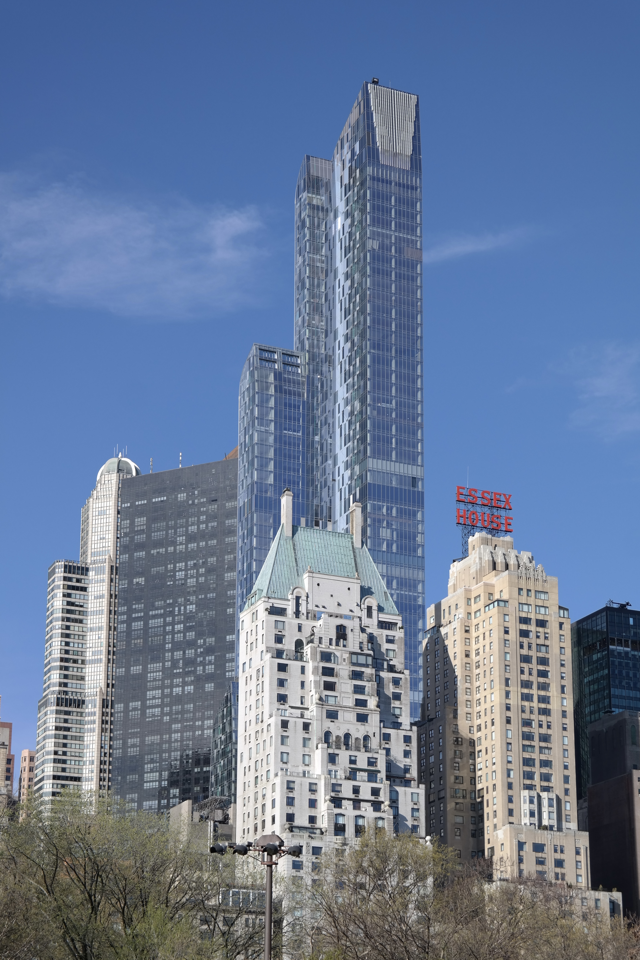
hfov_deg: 21.2
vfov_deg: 31.4
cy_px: 480
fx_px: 1707
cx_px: 320
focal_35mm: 64
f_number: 6.3
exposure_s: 1/250
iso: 100
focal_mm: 42
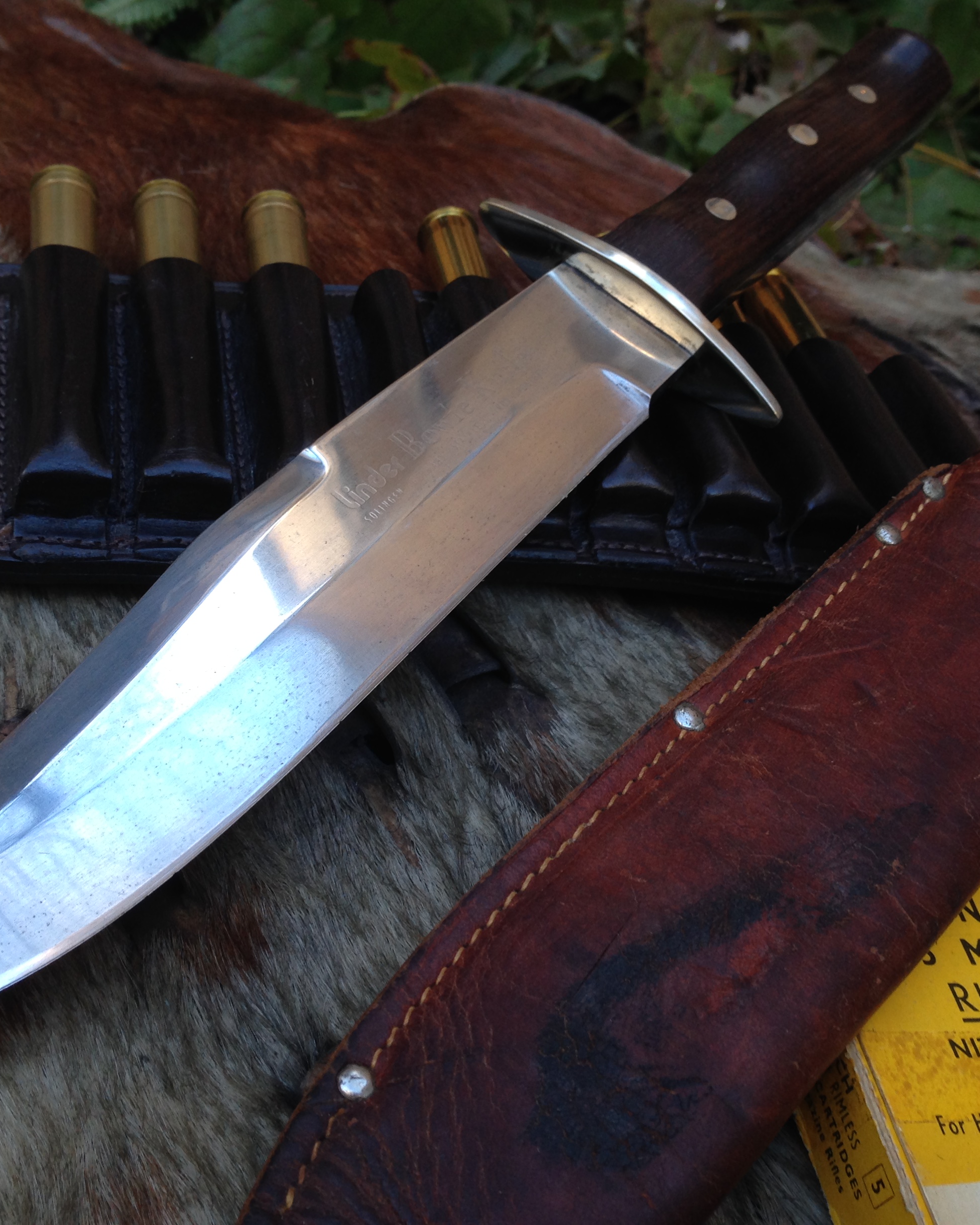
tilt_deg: -37.7
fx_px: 1559
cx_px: 438
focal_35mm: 43
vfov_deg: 42.9
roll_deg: -16.9
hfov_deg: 34.9
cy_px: 612
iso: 50
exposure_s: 1/40
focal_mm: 4.12
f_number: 2.4
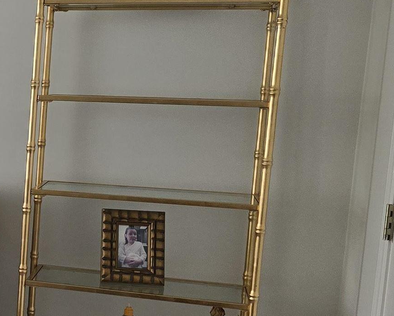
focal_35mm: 80
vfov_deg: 19.2
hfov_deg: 19.6
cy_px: 193
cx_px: -253
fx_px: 933
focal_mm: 6.3
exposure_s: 1/180
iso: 160
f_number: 1.7
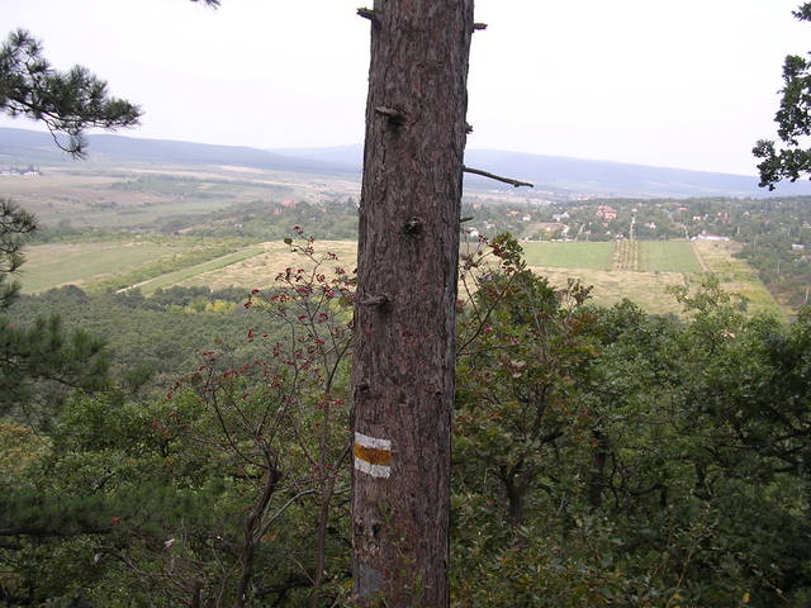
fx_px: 890
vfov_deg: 37.7
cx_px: 406
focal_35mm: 38
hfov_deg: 49.0
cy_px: 304
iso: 100
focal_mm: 5.8
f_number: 2.8
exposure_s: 1/356
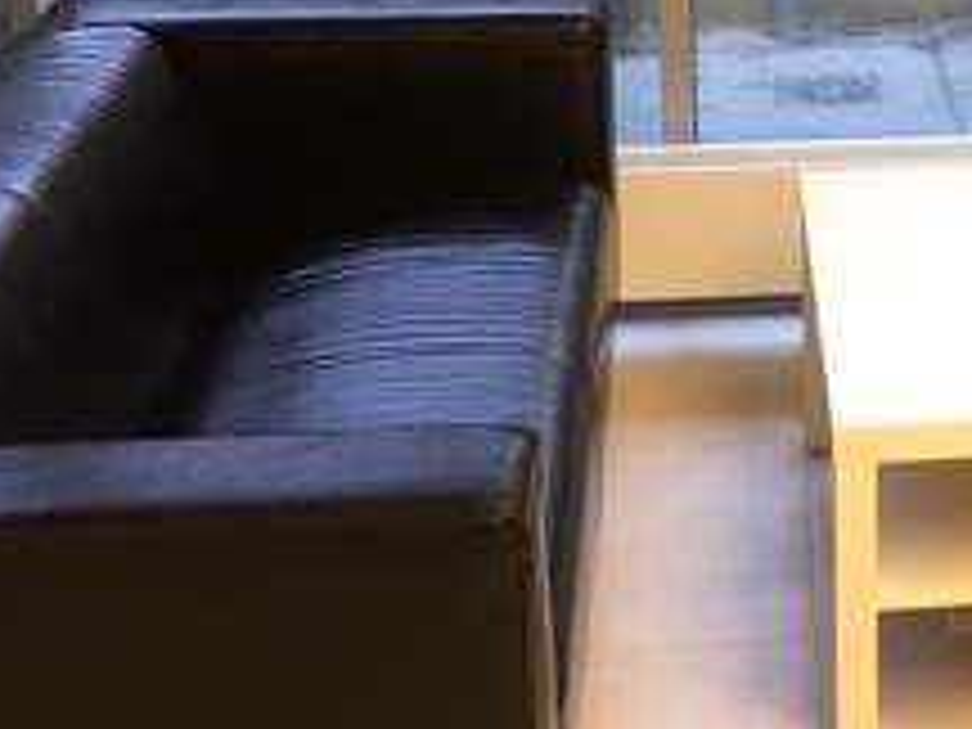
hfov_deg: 21.6
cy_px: 14
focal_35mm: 86
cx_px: 1062
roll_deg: -1.6
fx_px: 2415
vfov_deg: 16.8
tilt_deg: -17.3
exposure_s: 1/33
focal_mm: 4.15
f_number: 2.2
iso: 40
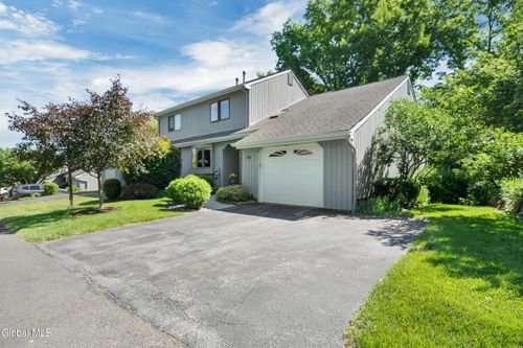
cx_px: 262
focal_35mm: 16
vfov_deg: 73.7
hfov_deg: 96.8
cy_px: 174
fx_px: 232
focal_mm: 16
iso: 250
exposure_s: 1/1250
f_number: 4.5
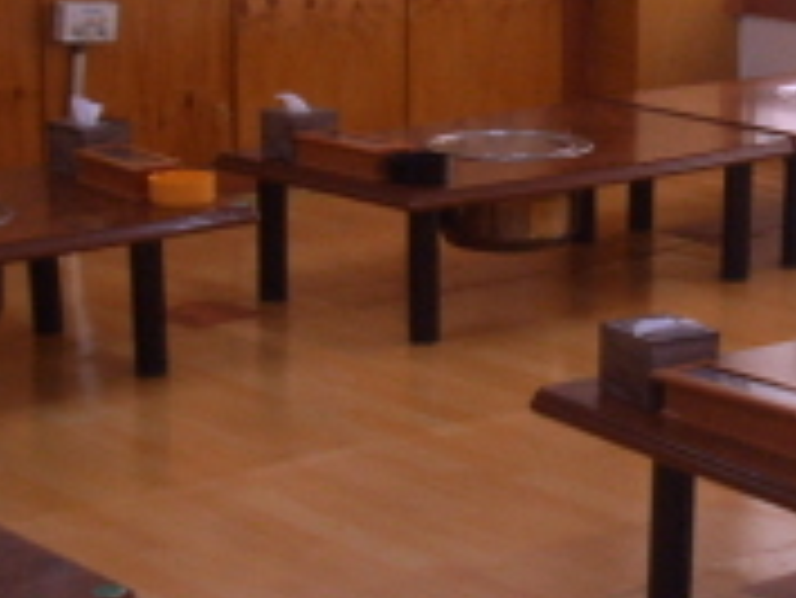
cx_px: 724
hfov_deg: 17.6
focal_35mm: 110
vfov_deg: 13.5
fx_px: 2531
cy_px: 250
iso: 100
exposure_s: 1/60
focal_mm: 6.6
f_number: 3.5
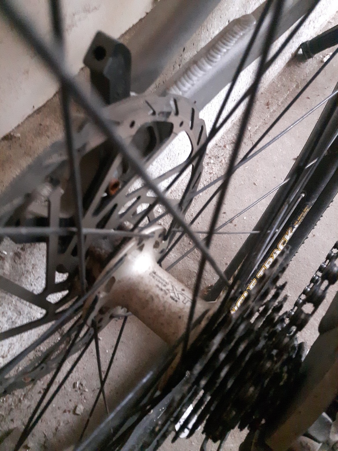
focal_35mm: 31
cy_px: 226
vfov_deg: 58.4
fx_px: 404
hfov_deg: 45.4
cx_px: 169
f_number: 1.9
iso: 800
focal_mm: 3.7
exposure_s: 1/17
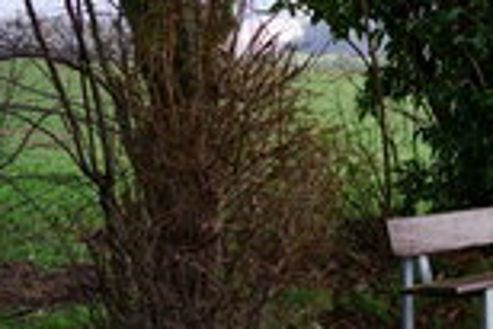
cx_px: 611
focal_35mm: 91
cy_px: -2
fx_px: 1247
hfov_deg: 20.7
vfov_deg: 14.8
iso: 160
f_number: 5
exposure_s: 1/60
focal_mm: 35
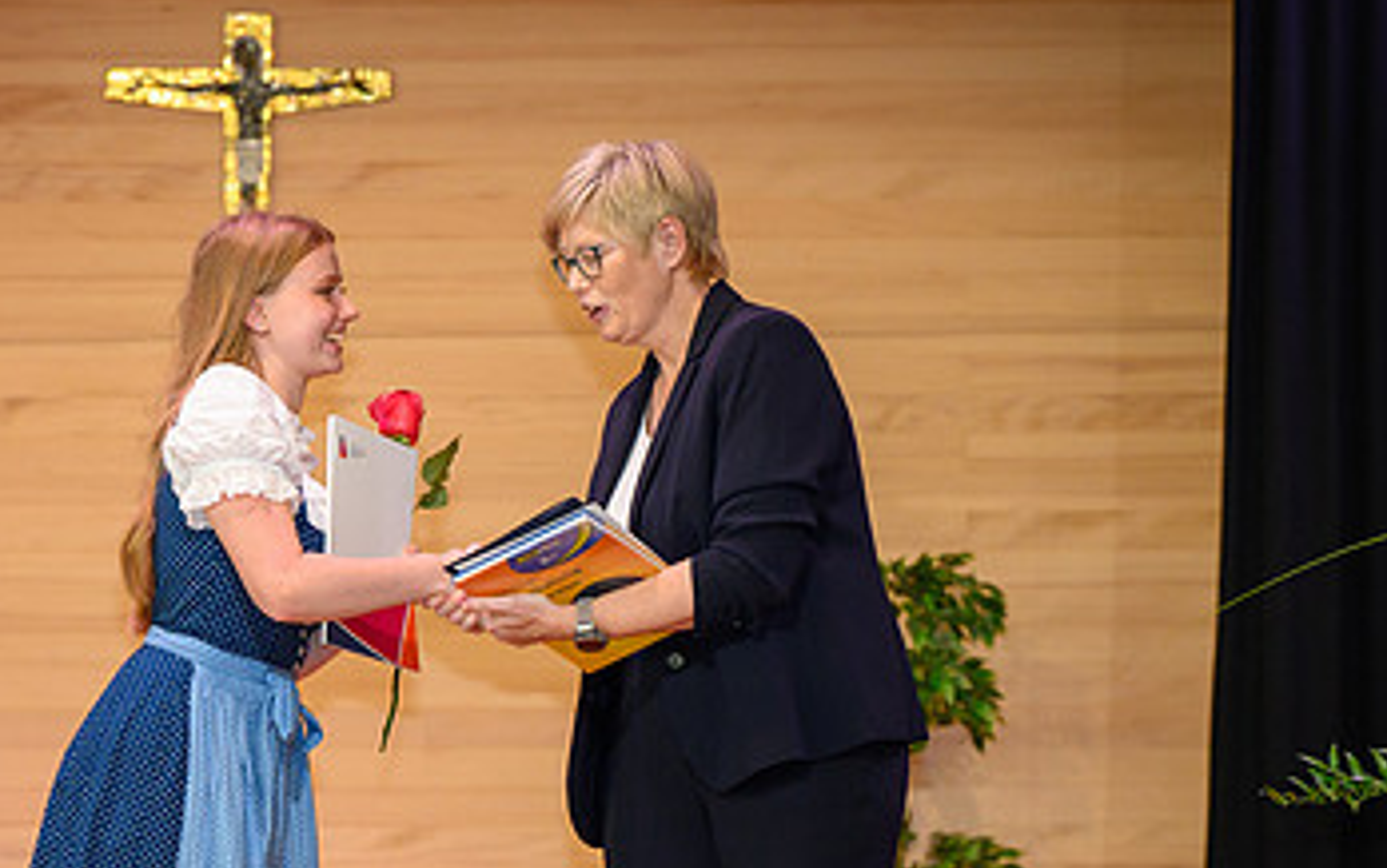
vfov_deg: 5.9
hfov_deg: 9.4
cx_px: 289
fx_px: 8397
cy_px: 546
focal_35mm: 222
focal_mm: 110
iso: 2000
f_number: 5
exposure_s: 1/200
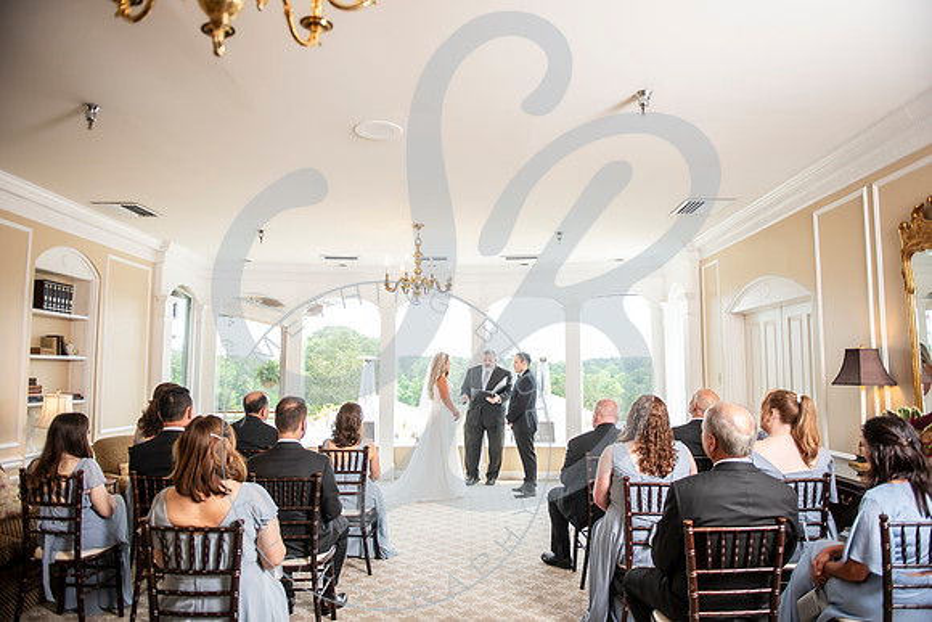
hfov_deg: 73.2
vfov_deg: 52.7
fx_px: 627
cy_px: 311
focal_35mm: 24
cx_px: 466
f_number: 2.8
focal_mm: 24
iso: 200
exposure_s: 1/160
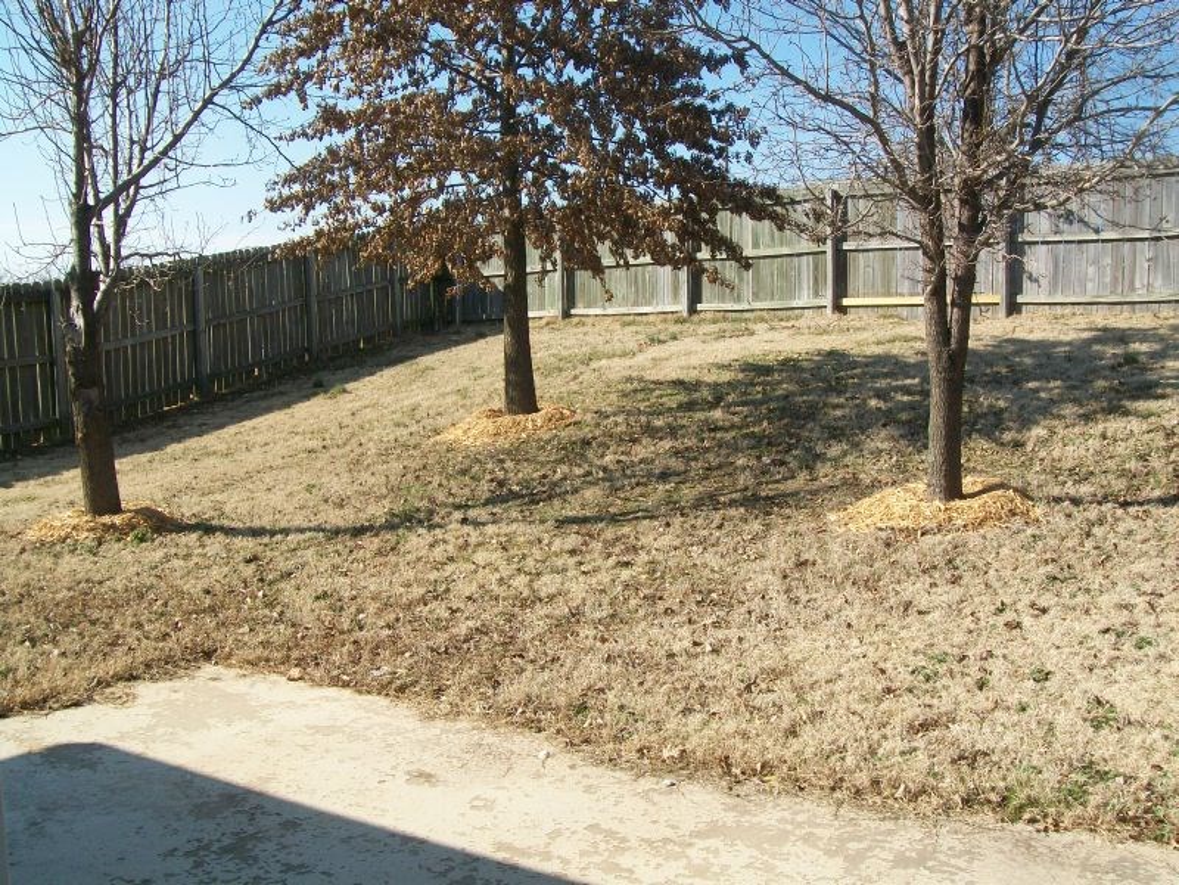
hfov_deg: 51.4
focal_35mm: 36
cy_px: 442
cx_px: 590
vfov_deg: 39.7
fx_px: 1226
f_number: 4.8
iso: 64
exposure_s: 1/320
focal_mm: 6
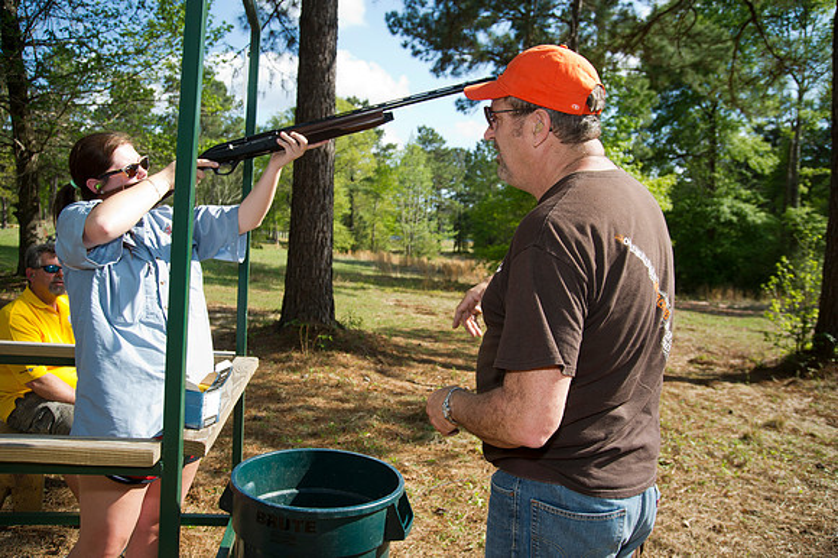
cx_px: 419
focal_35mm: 28
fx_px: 651
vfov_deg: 46.4
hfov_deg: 65.5
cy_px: 279
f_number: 5.6
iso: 100
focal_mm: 28
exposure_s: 1/250
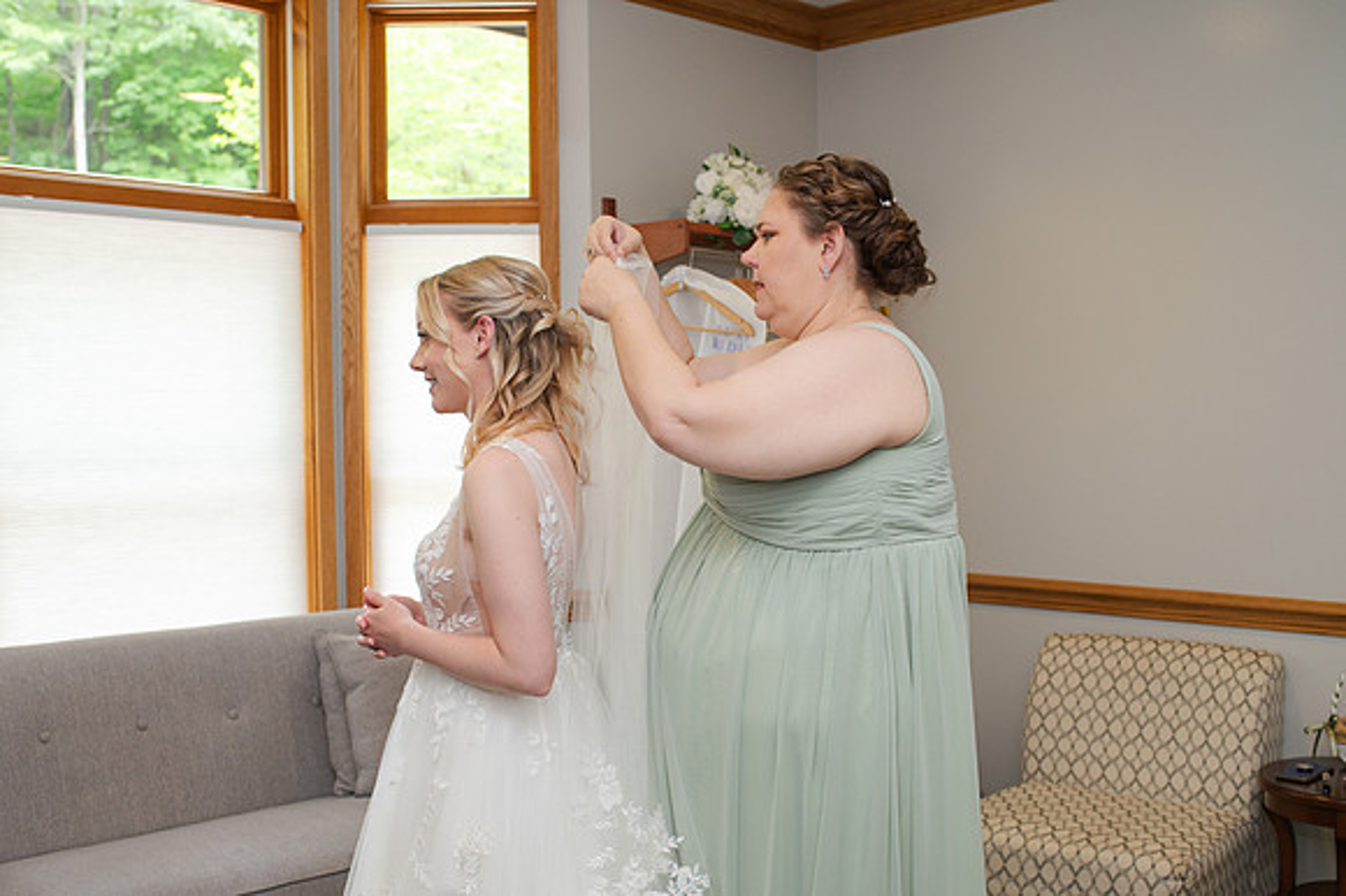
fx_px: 1487
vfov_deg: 33.5
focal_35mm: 40
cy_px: 479
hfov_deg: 48.7
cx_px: 673
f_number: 3.5
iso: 800
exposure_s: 1/200
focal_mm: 35
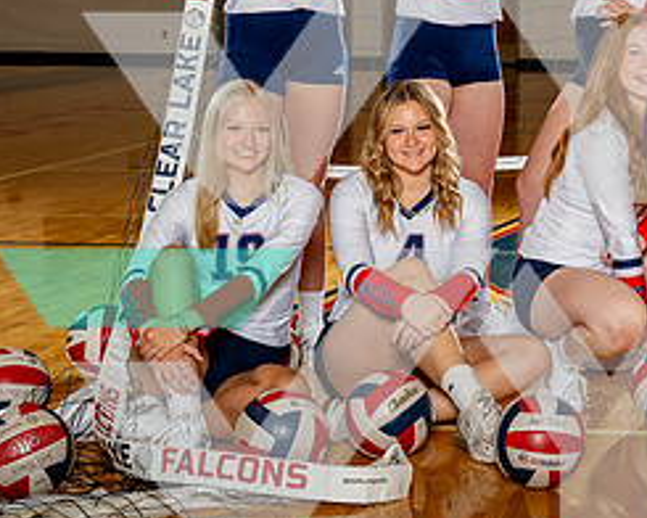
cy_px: 44
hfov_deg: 19.4
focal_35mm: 94
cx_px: 727
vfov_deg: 16.1
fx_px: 1800
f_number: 8
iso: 800
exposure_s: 1/250
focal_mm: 35
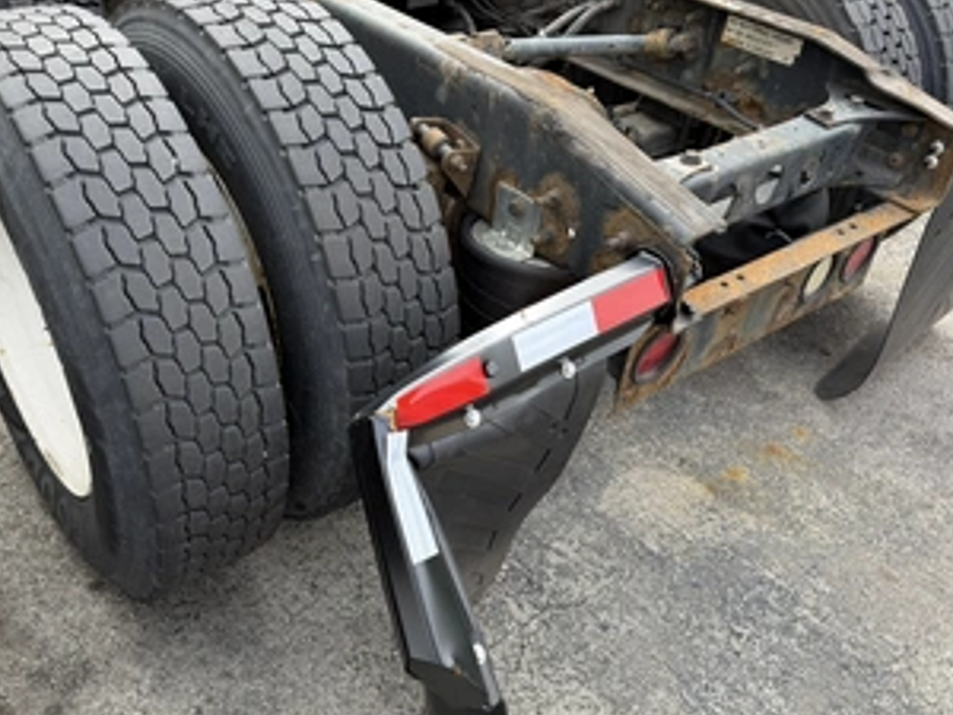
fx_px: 881
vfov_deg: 44.1
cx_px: 416
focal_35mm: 32
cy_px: 378
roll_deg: -1.1
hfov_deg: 56.6
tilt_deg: -36.0
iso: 100
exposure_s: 1/575
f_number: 1.78
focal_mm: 6.76
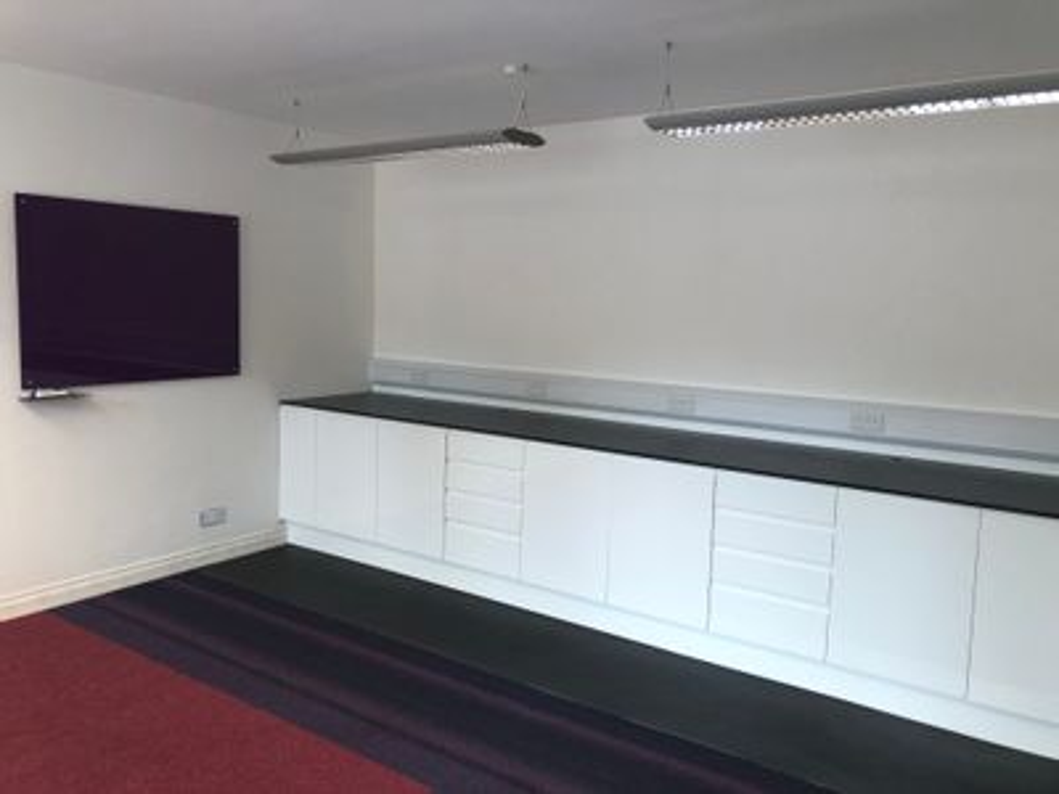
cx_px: 530
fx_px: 857
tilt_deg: -7.8
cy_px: 397
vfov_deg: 49.7
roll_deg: -1.3
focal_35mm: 28
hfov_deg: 63.4
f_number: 1.8
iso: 40
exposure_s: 1/33
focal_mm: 3.99
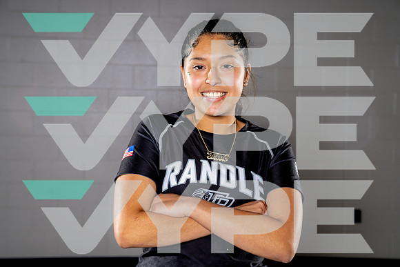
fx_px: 678
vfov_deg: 22.3
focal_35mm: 61
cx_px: 200
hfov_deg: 32.9
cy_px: 134
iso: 320
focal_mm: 61
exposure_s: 1/250
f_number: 5.6
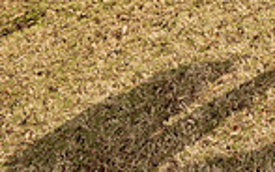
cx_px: 196
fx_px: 960
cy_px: -245
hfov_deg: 16.2
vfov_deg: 9.2
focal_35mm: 128
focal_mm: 41
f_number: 8
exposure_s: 1/250
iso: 100
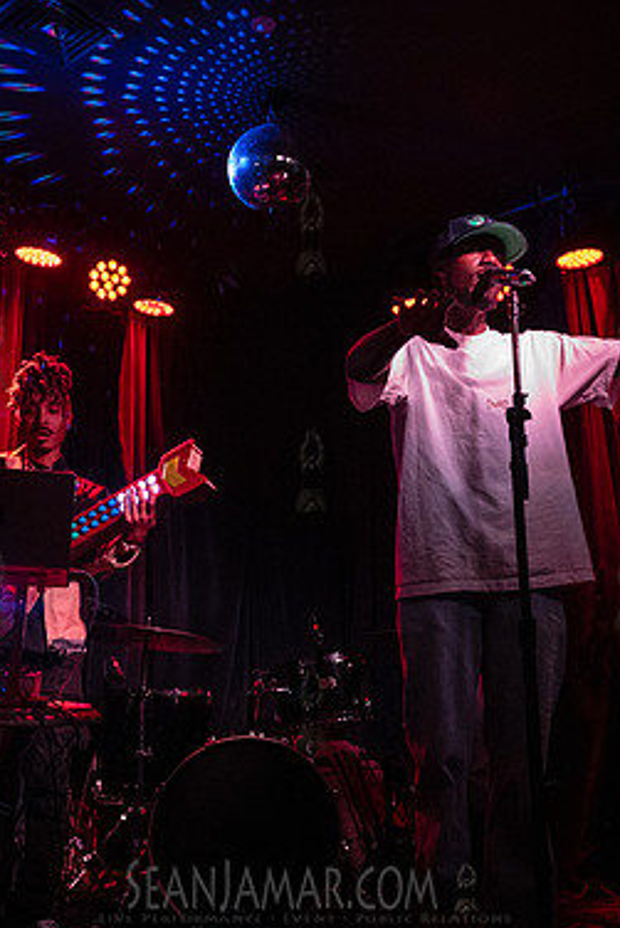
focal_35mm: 37
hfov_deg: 36.0
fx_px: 955
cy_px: 469
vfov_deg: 51.9
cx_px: 309
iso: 12800
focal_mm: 24
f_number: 3.5
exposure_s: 1/250
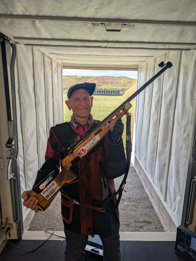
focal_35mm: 24
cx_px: 98
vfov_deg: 71.5
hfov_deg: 56.9
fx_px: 181
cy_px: 130
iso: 20
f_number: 1.68
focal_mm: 6.9
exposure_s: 1/447
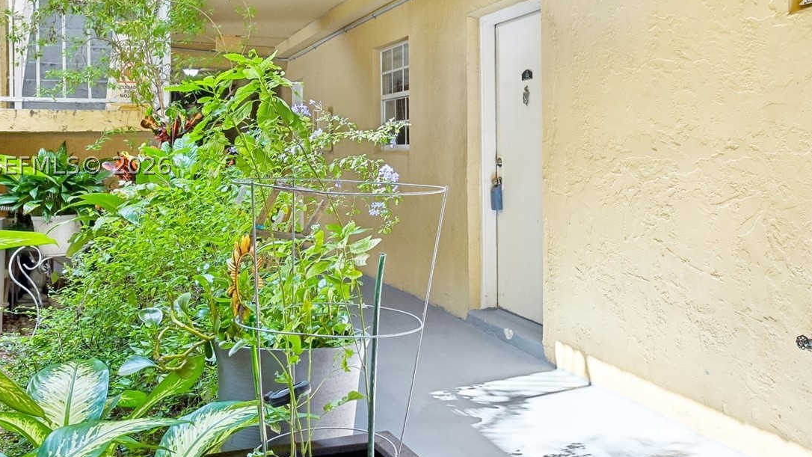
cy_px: 164
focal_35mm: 36
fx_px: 775
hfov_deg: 55.1
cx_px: 465
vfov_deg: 32.6
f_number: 8
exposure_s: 1/25
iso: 100
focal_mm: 22
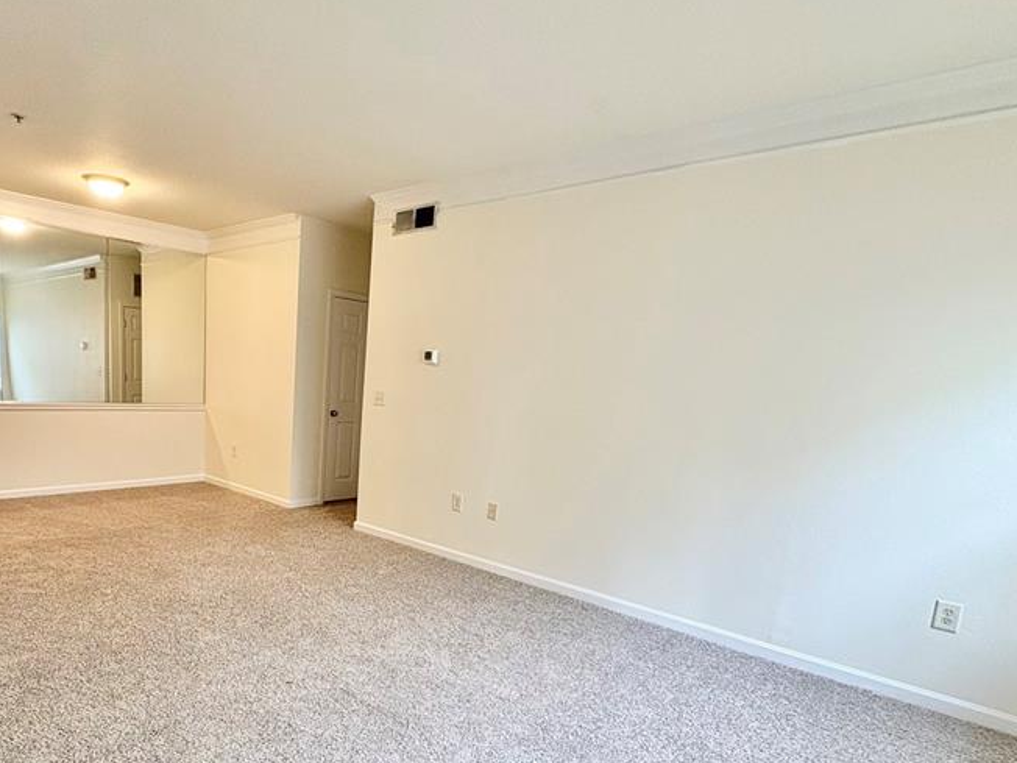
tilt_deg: -11.1
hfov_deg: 74.9
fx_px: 646
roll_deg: -1.8
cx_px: 373
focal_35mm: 22
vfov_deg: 60.0
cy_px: 490
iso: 125
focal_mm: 2.22
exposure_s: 1/60
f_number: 2.2
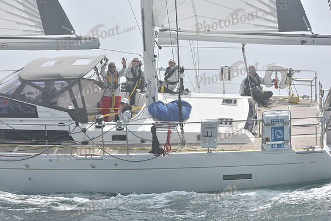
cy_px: 110
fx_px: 846
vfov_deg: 14.9
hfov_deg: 22.1
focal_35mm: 92
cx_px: 166
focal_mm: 92
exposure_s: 1/800
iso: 320
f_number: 11
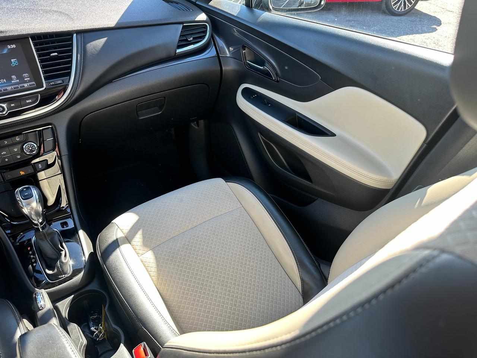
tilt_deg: -39.0
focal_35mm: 24
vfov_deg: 56.8
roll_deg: -4.0
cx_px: 238
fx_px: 331
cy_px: 179
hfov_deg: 71.6
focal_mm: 6.86
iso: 64
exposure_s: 1/174
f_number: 1.78
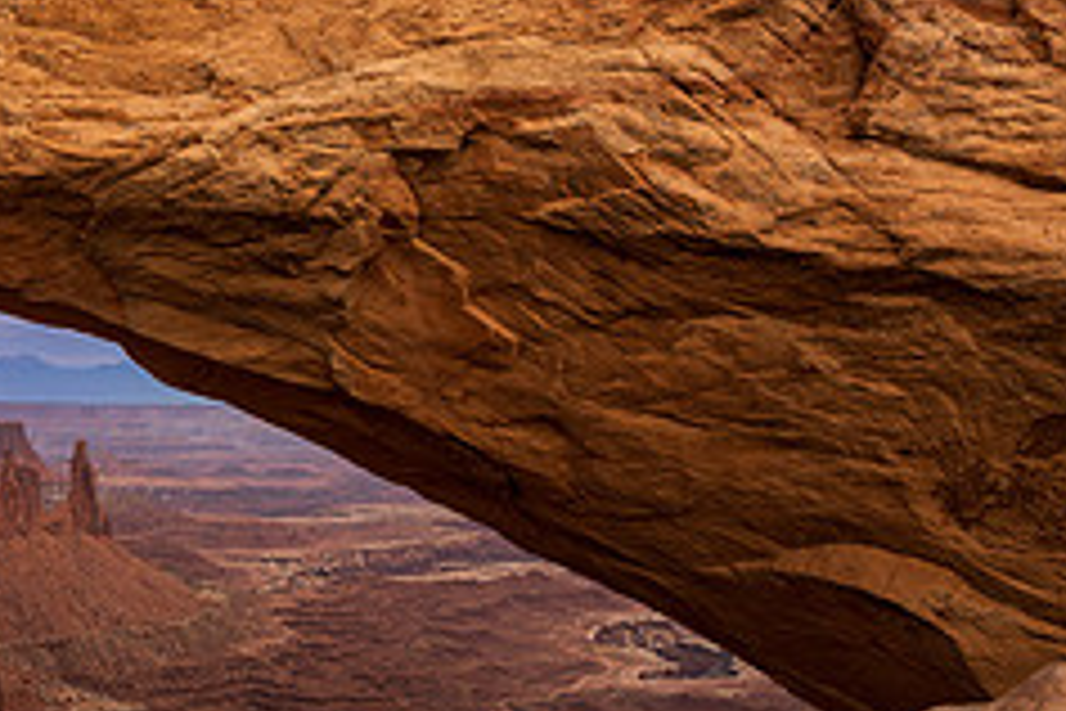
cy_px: 313
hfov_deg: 39.6
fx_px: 1303
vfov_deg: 30.5
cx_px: 18
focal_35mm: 44
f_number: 13
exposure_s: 1/6
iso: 100
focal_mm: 12
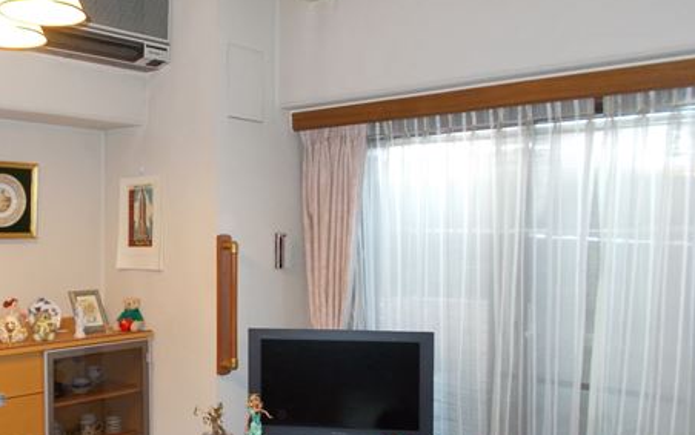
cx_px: 220
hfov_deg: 49.3
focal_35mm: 39
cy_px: 260
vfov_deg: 32.7
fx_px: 739
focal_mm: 4.6
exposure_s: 1/25
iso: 220
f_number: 3.2
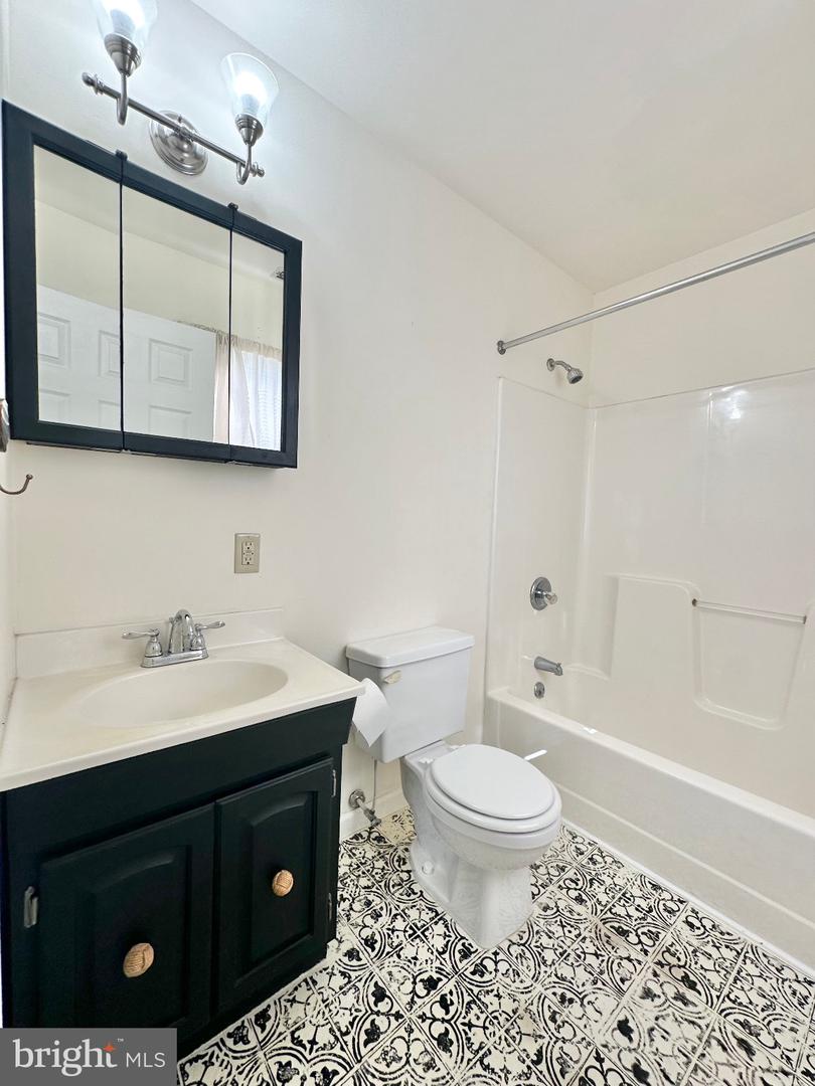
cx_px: 408
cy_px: 543
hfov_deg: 85.7
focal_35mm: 14
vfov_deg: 102.1
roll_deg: -3.1
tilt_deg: -2.9
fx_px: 439
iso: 64
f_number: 2.2
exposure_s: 1/120
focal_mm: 2.22
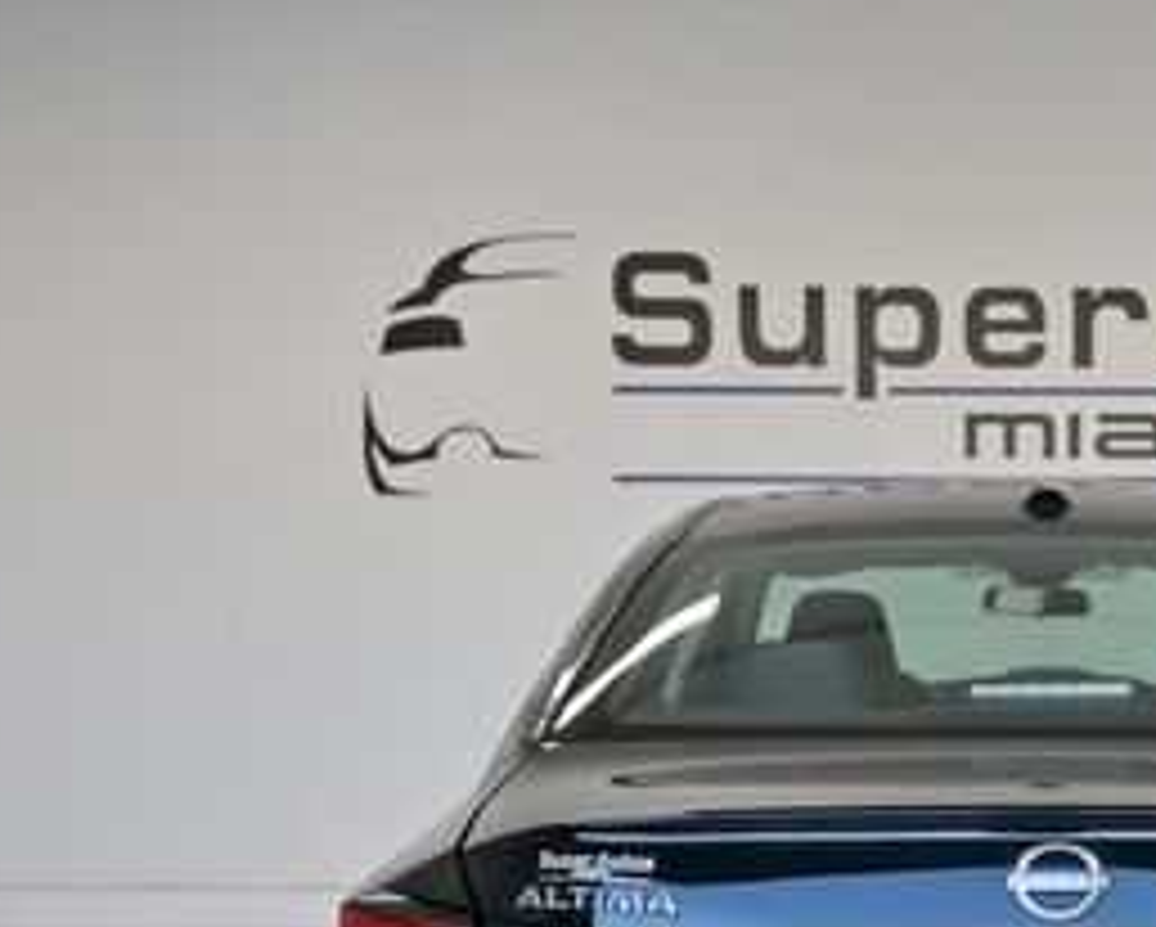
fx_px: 2397
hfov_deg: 26.1
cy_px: 884
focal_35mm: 70
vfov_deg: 21.3
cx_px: 1080
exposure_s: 1/2000
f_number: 4.5
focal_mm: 30
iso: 2500
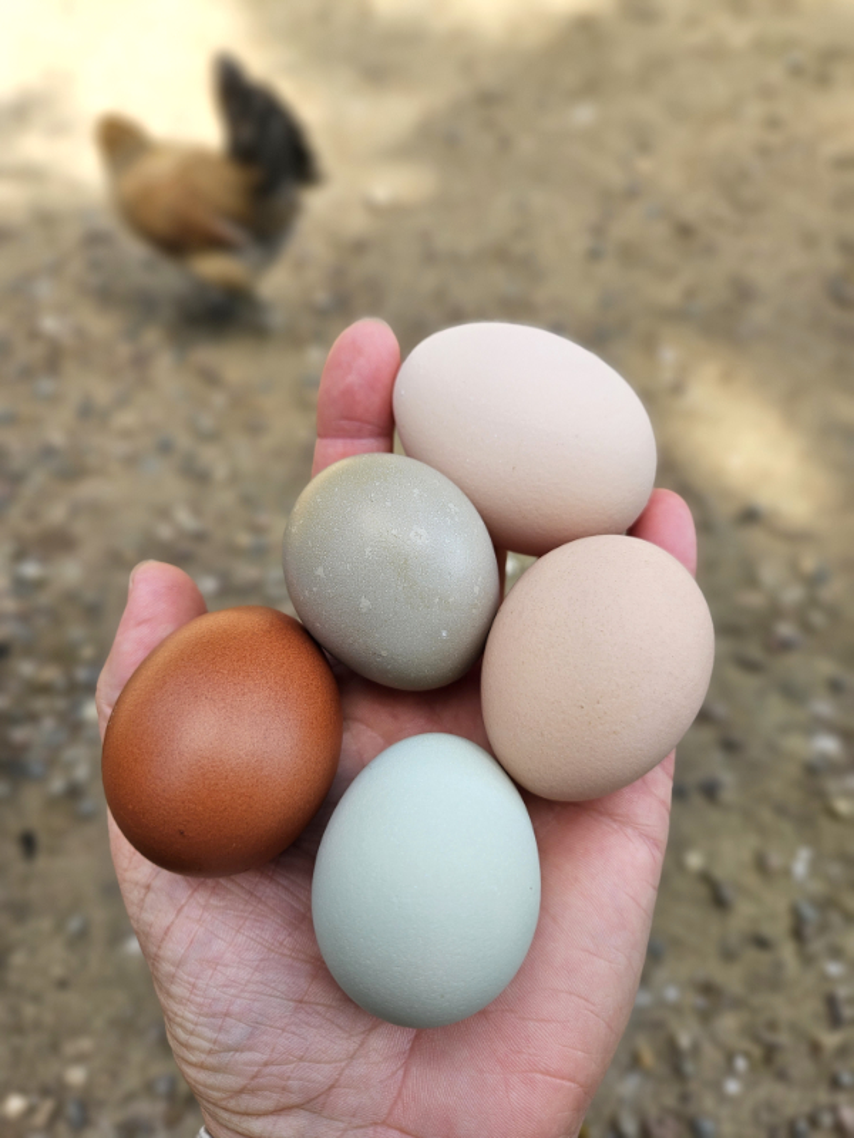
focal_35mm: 23
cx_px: 427
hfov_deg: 58.9
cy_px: 569
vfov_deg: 73.9
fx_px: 757
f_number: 1.8
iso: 25
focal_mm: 5.4
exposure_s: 1/416
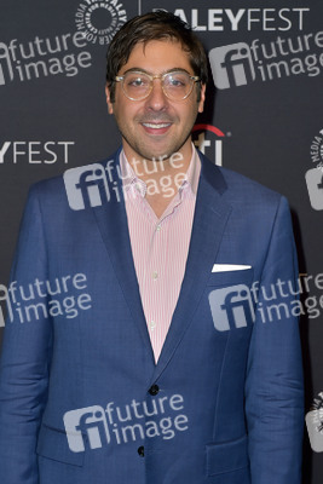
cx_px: 162
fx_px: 941
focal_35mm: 70
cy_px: 242
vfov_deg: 28.8
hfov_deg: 19.5
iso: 500
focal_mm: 70
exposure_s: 1/320
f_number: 6.3
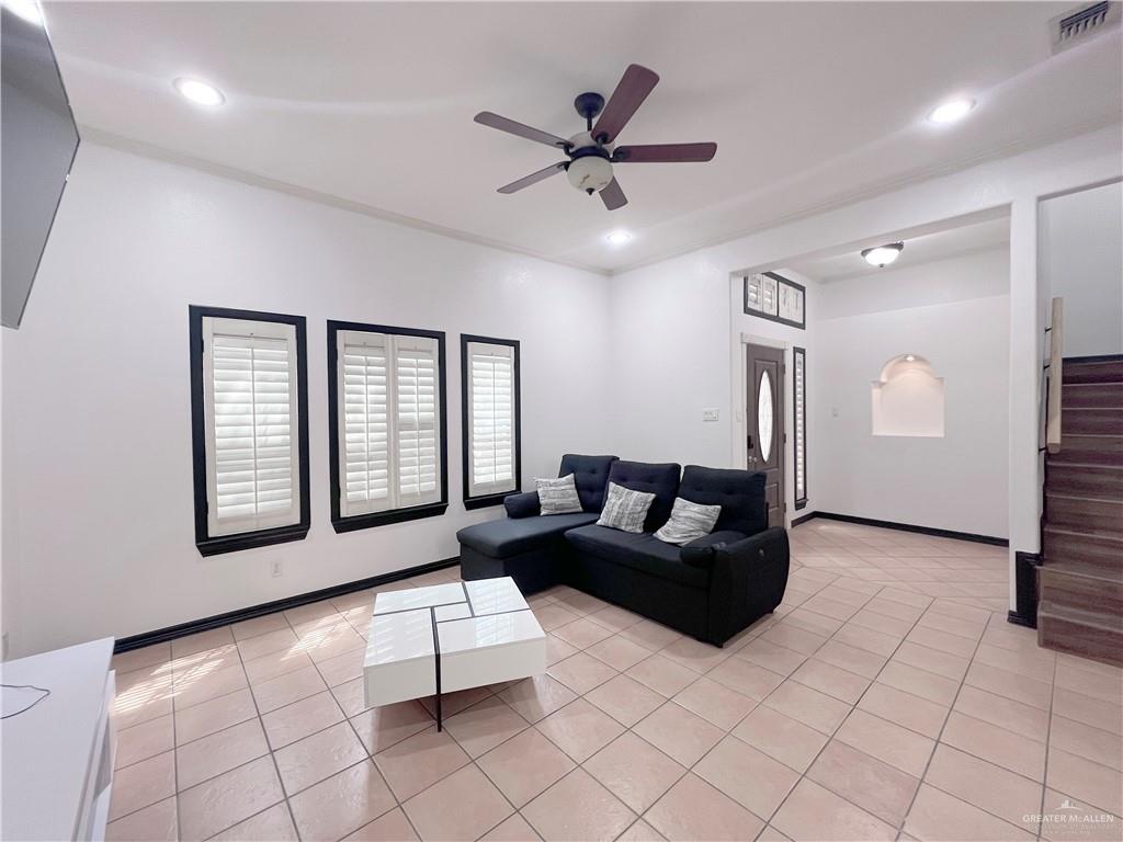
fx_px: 422
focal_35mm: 13
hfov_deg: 106.2
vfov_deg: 89.9
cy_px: 421
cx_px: 562
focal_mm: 1.57
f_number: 1.8
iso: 32
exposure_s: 1/2053
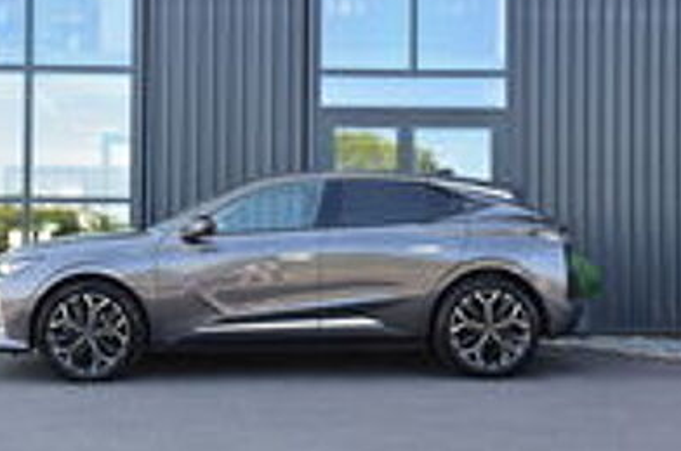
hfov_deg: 39.9
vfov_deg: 27.1
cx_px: 301
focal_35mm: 50
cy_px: 209
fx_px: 937
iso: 400
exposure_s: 1/80
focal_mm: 27
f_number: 8
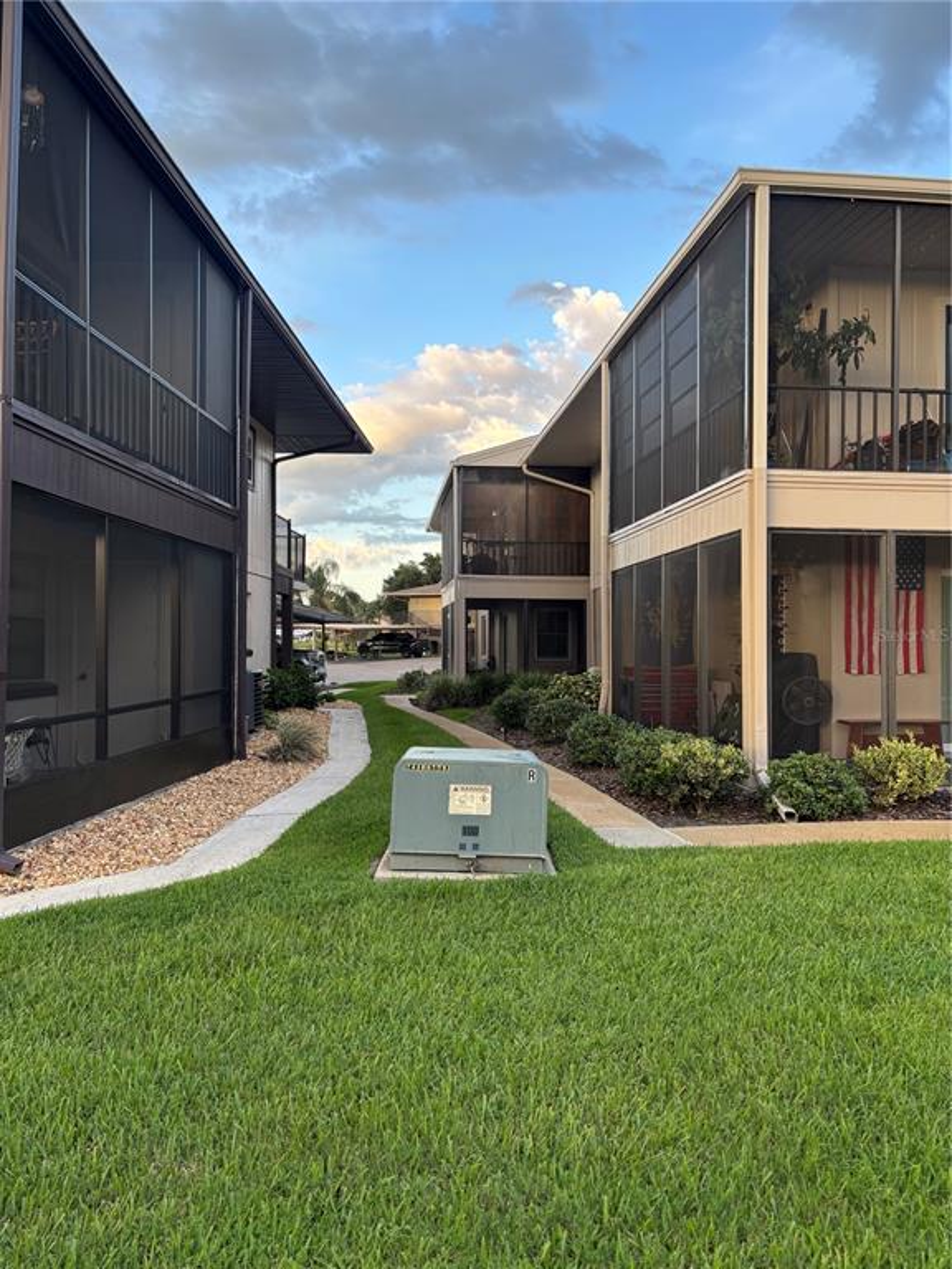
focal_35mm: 26
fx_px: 953
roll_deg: -0.6
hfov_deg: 53.1
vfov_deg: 67.3
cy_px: 634
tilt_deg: -0.2
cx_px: 476
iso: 50
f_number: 1.6
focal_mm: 5.96
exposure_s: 1/377
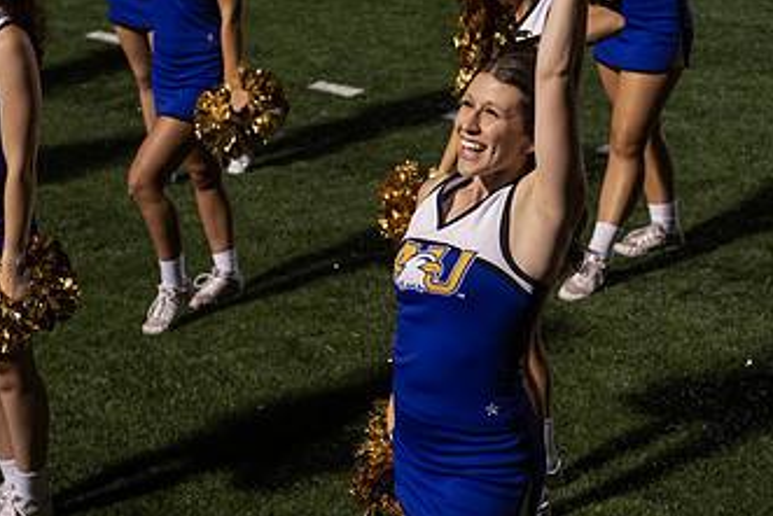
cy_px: 111
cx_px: 409
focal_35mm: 91
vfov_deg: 15.0
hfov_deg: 22.4
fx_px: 1955
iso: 4000
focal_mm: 52
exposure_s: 1/500
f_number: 3.5
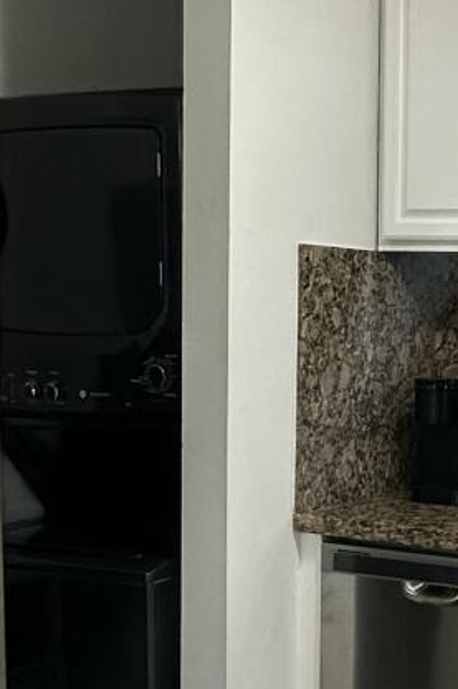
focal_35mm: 70
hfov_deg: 18.3
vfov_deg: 28.8
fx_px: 1337
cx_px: 577
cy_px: 416
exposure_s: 1/60
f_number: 2.2
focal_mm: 2.22
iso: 160
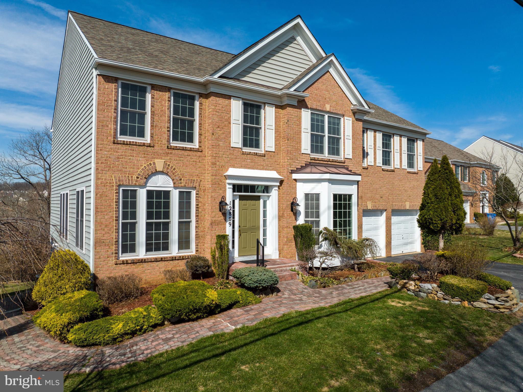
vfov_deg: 56.8
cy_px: 196
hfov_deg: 71.6
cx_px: 262
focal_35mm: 24
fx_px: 362
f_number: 2.8
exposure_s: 1/2500
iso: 120
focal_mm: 12.29
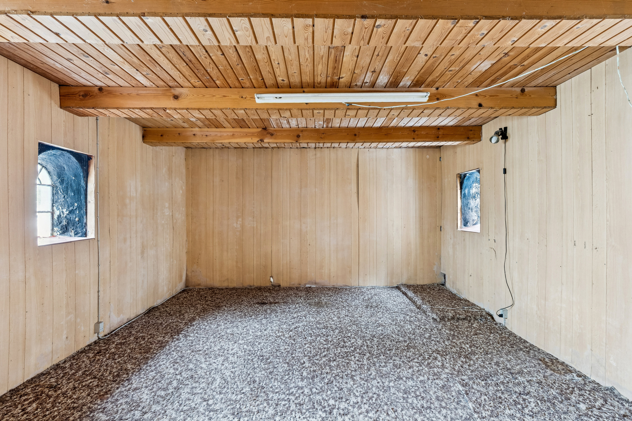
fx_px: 316
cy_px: 210
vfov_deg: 67.4
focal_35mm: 18
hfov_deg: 90.0
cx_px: 316
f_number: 8
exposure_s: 20
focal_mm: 12
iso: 200
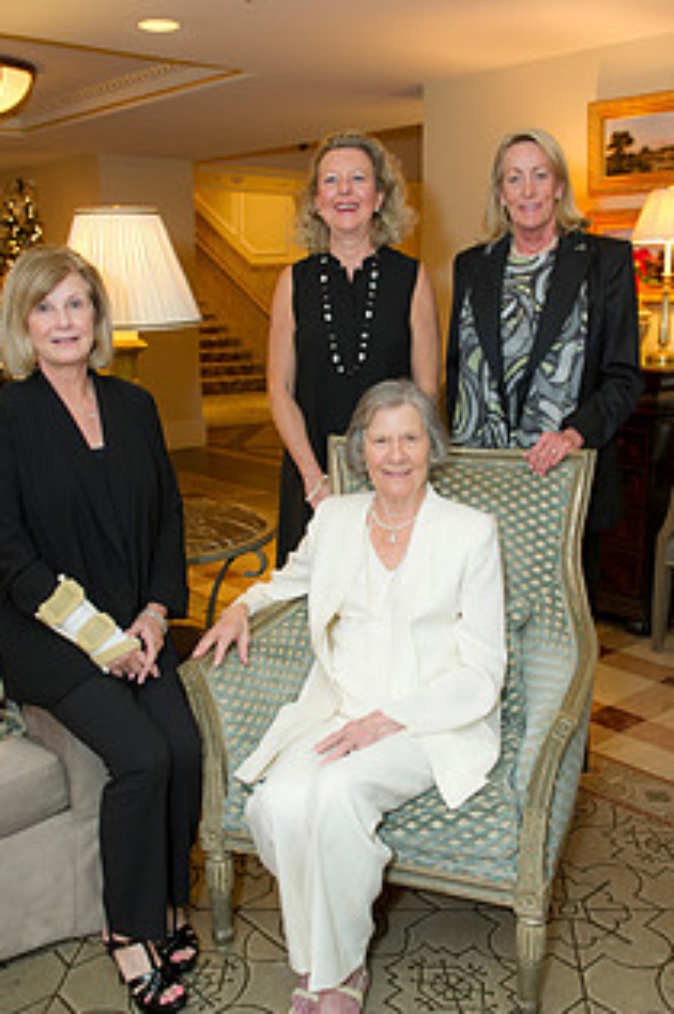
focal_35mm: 37
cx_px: 396
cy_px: 513
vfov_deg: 51.9
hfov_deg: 35.8
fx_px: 1041
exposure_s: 1/60
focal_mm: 26
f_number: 4
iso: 1250
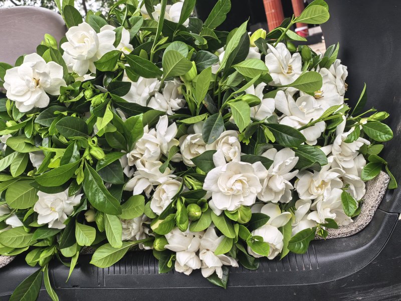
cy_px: 150
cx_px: 200
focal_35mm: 35
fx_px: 405
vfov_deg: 40.7
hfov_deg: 52.6
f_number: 4
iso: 50
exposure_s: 1/218
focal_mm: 8.5
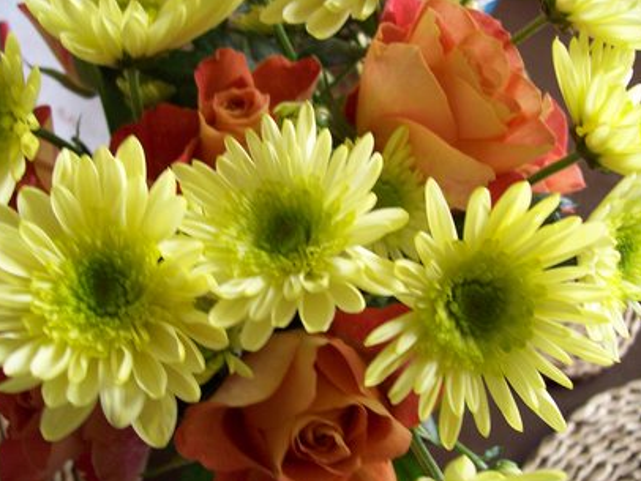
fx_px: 723
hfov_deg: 47.8
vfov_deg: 36.9
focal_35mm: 39
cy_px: 233
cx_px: 302
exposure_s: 1/11.5
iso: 160
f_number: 2.7
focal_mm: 6
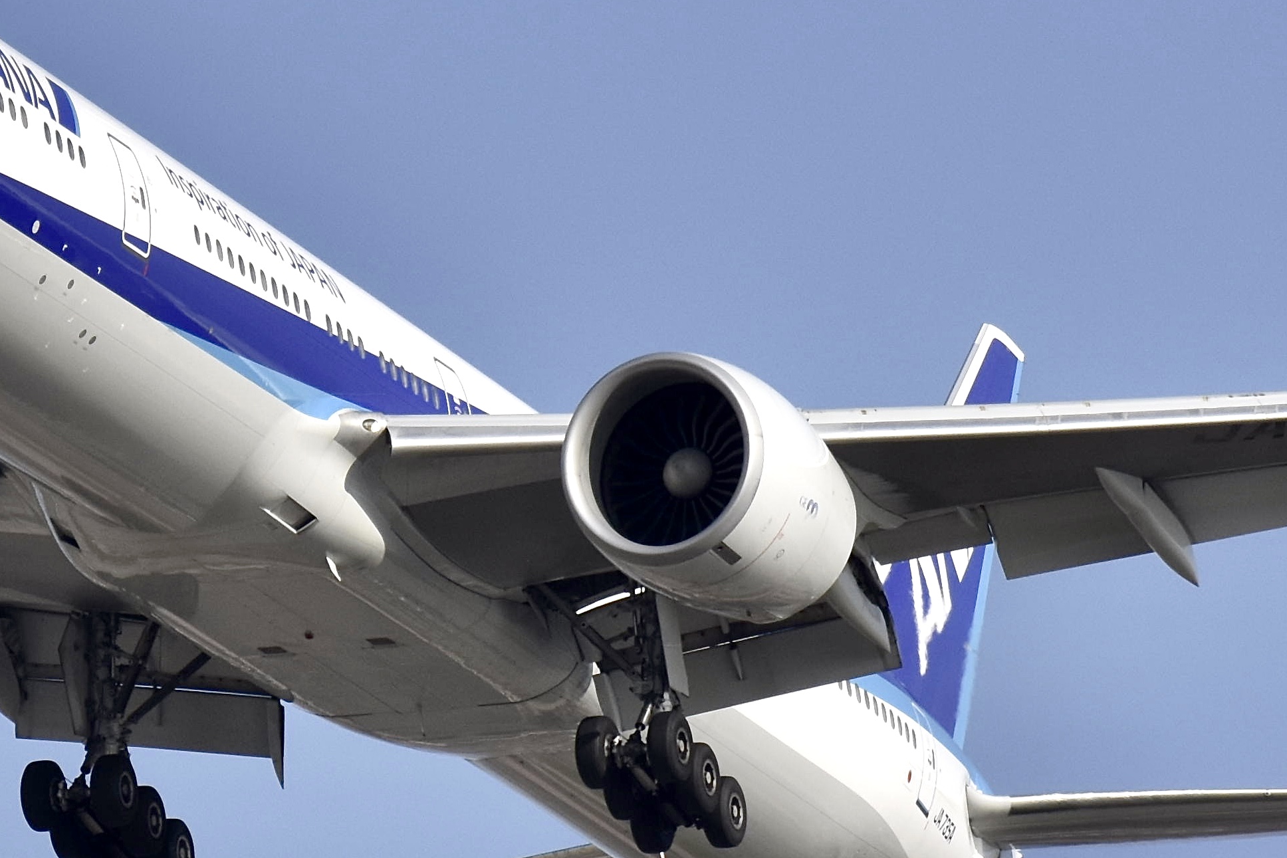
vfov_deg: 5.8
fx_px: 8464
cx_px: 378
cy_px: 430
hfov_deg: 8.7
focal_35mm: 237
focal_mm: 105
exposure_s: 1/2500
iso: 400
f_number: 8
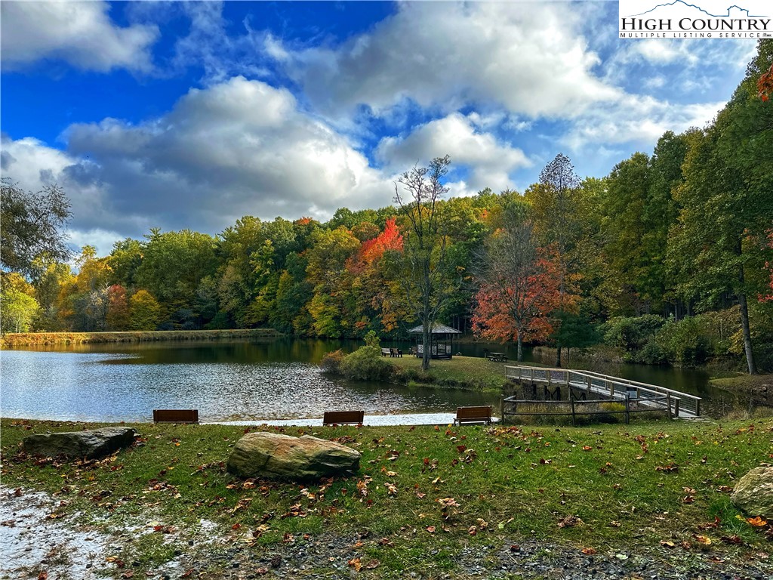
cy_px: 290
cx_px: 386
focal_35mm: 24
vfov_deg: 56.8
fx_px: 536
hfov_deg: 71.6
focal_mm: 6.86
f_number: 1.78
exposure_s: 1/1289
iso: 80
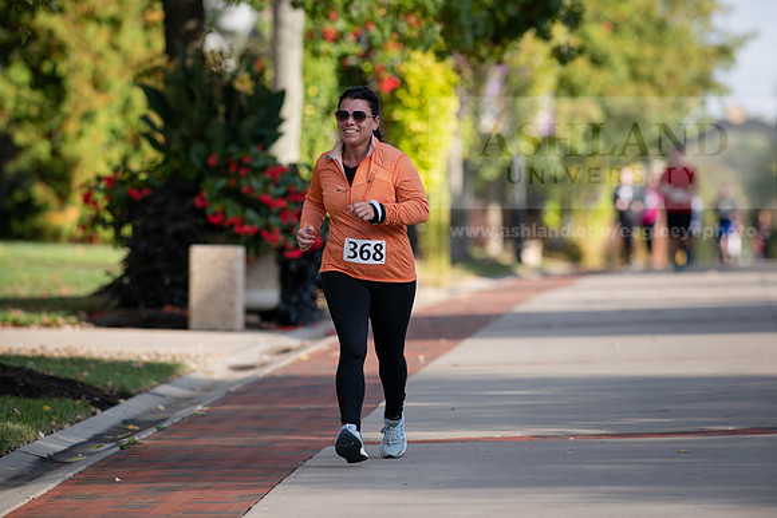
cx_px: 388
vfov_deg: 4.6
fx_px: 6476
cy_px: 259
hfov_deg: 6.9
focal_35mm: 300
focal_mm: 300
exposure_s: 1/640
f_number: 4.5
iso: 200
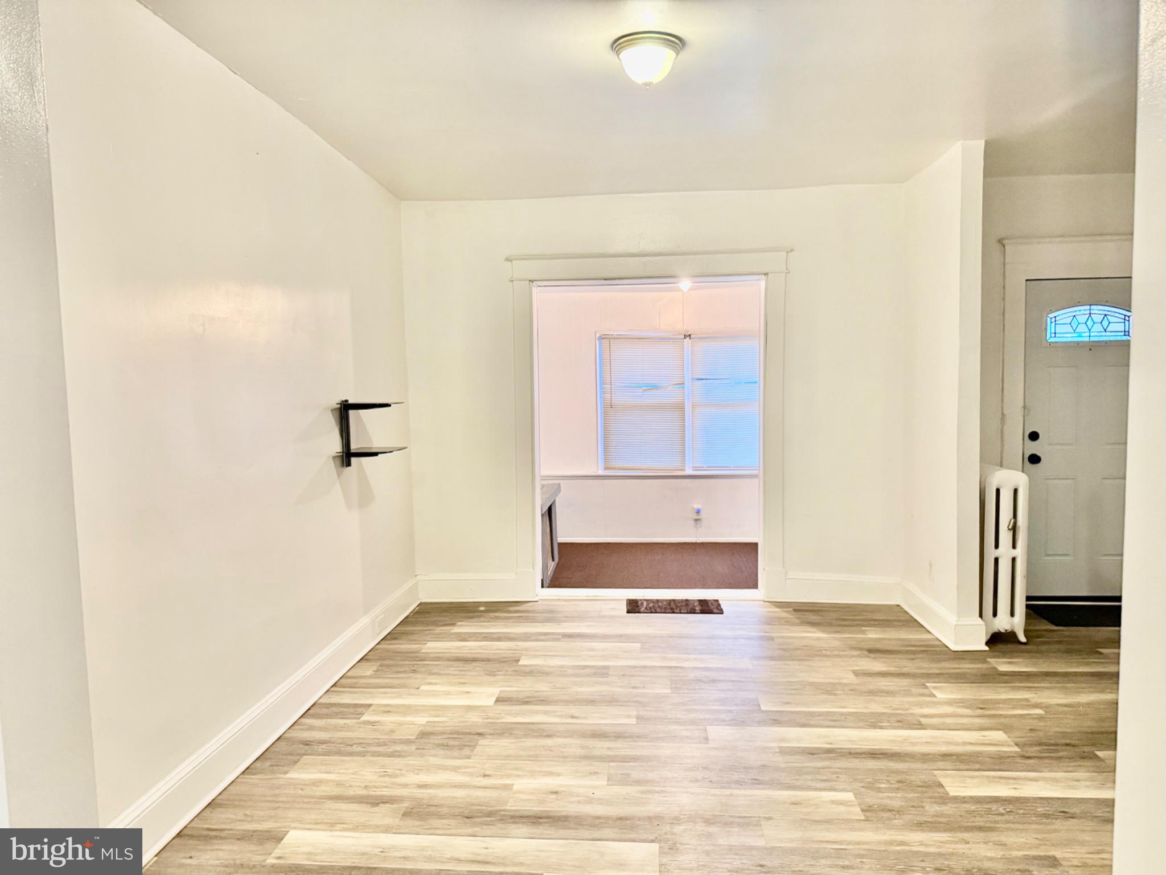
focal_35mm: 24
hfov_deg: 71.6
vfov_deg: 56.8
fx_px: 808
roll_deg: +1.5
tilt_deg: -2.8
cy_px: 438
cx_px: 583
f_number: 1.78
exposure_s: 1/60
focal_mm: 6.76
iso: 400
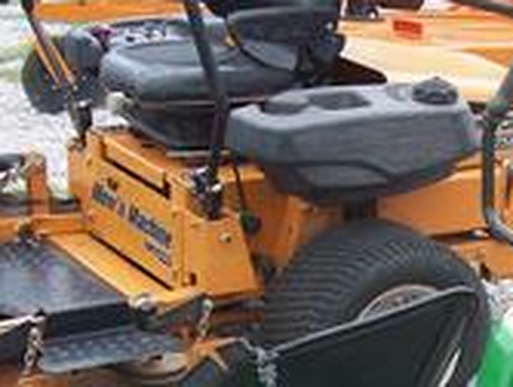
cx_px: 657
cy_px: 525
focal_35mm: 117
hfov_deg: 16.0
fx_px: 1738
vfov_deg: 12.3
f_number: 2.7
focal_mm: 6
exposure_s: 1/237
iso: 80
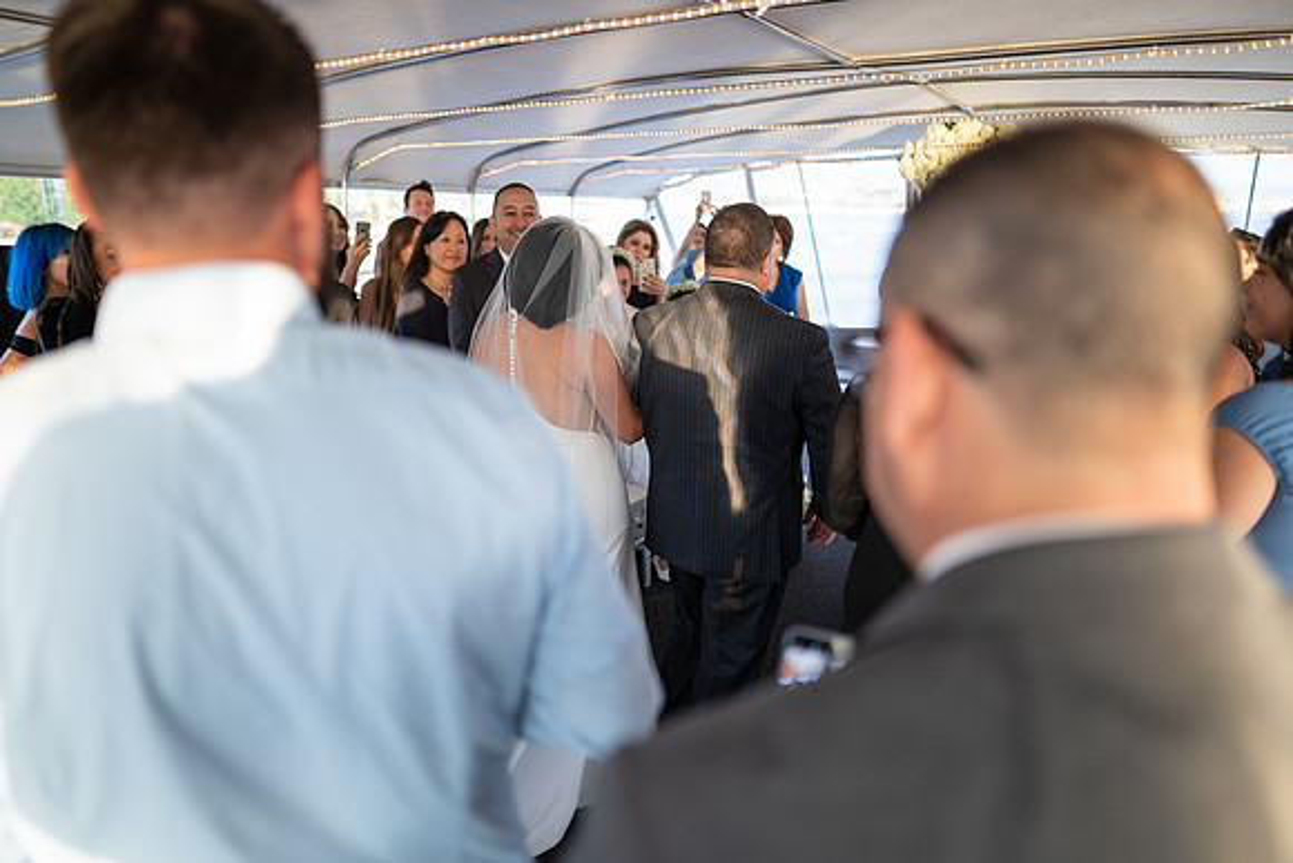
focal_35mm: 24
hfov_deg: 73.7
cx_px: 646
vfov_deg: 53.2
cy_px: 432
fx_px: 862
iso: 125
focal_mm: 24
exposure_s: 1/250
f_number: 1.4
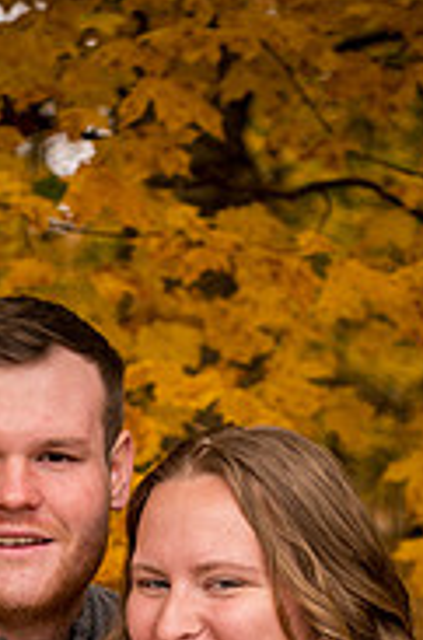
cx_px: 128
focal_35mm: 143
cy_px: 769
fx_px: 2535
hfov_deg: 9.5
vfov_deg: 14.0
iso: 200
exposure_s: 1/400
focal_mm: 58
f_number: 4
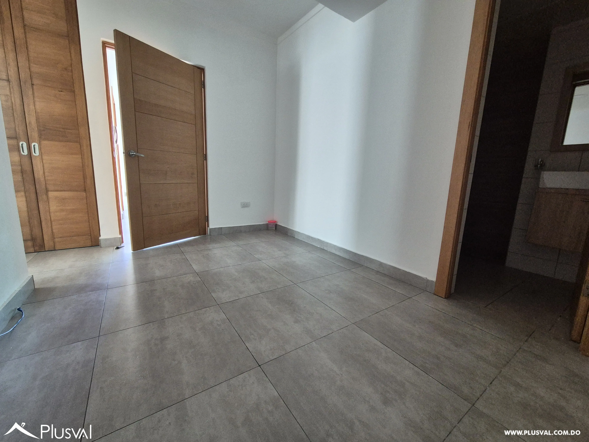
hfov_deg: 106.2
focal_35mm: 13
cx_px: 294
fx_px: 221
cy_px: 221
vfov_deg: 89.9
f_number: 2.2
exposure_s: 1/100
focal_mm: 2.2
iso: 640
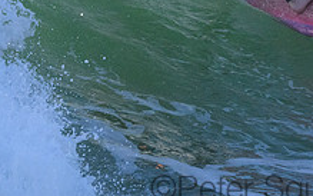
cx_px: 262
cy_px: -49
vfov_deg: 0.9
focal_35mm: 1485
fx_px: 12671
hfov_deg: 1.4
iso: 4000
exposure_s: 1/2000
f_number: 11
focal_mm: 550
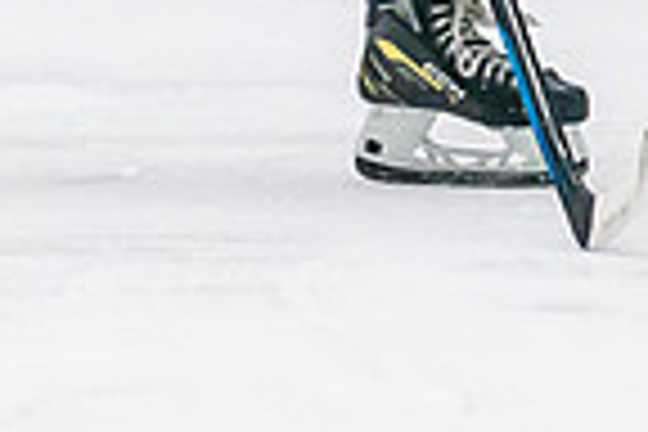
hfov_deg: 1.3
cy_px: -549
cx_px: 314
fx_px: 28330
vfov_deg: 0.9
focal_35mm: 1574
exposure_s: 1/1250
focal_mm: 168
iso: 3200
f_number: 2.8
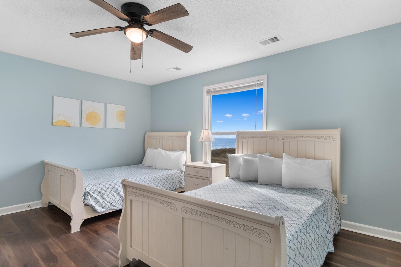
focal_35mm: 18
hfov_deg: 90.0
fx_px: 200
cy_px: 134
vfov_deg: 67.4
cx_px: 200
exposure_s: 1/30
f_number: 4.8
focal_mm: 12
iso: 100
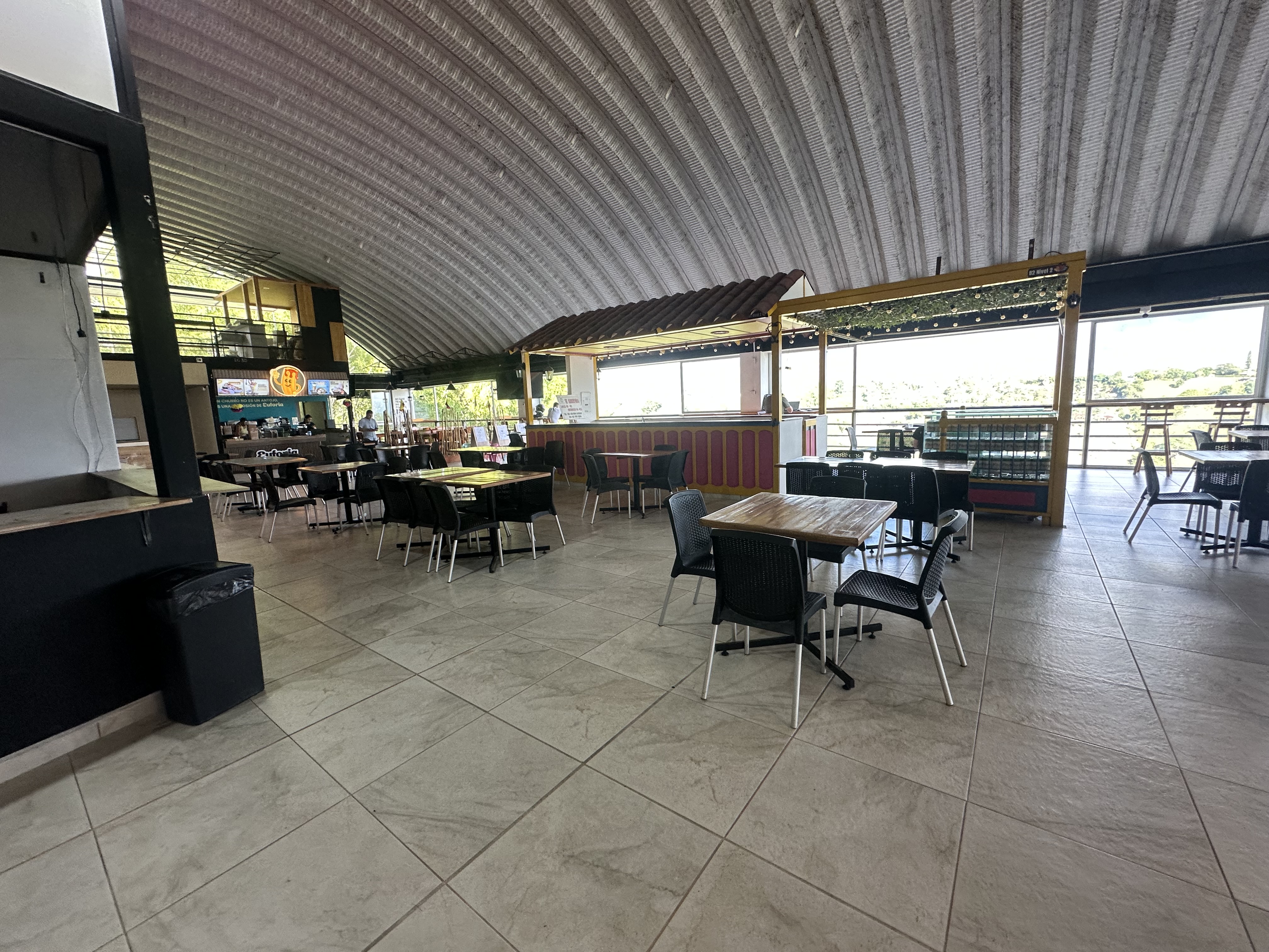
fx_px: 513
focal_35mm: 14
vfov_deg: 85.7
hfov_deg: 102.1
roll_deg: +1.6
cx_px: 634
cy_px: 476
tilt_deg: -6.9
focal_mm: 2.22
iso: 160
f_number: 2.2
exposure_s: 1/120
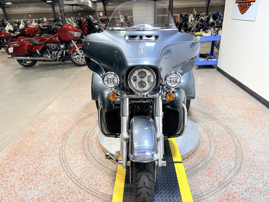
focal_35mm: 26
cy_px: 101
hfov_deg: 67.3
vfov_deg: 53.1
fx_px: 202
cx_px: 134
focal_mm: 5.96
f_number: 1.6
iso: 80
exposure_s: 1/120
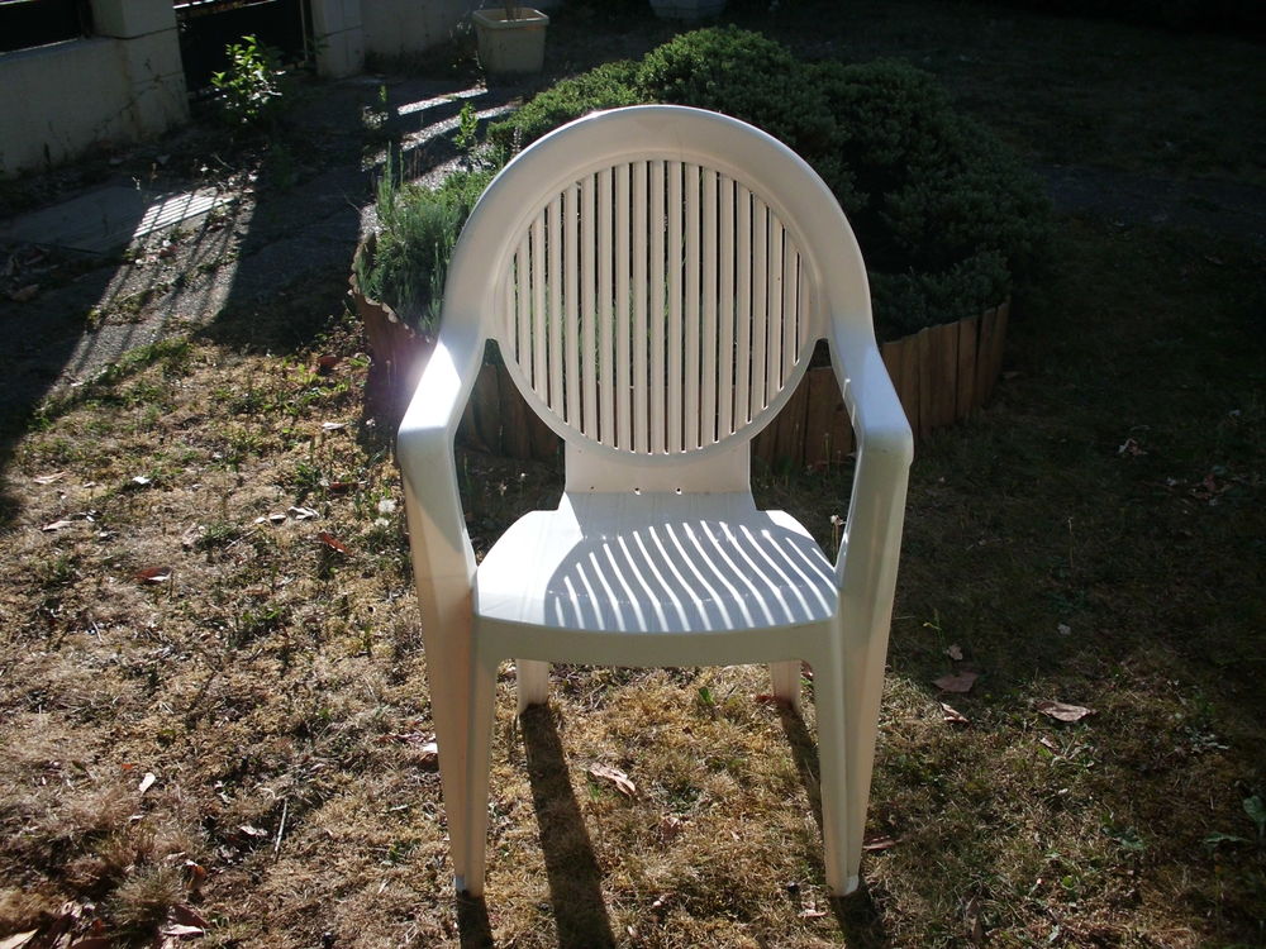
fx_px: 1317
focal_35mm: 36
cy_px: 474
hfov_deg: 51.4
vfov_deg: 39.7
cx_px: 633
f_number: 7.3
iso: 64
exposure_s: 1/200
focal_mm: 6.3
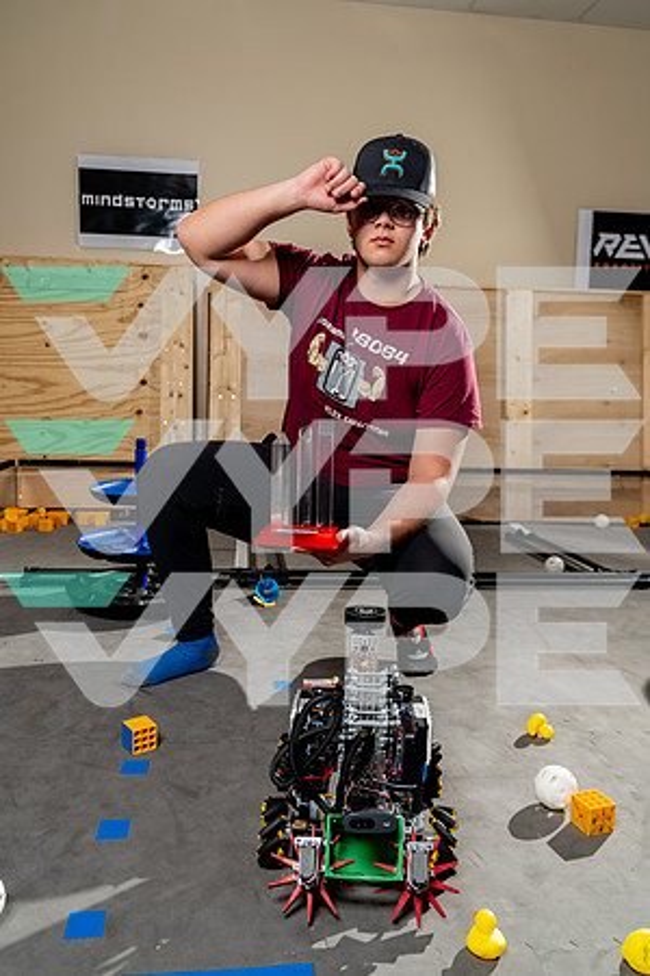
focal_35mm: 29
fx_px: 785
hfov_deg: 45.0
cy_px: 488
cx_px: 325
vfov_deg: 63.7
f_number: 4.5
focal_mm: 29
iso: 100
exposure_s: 1/250
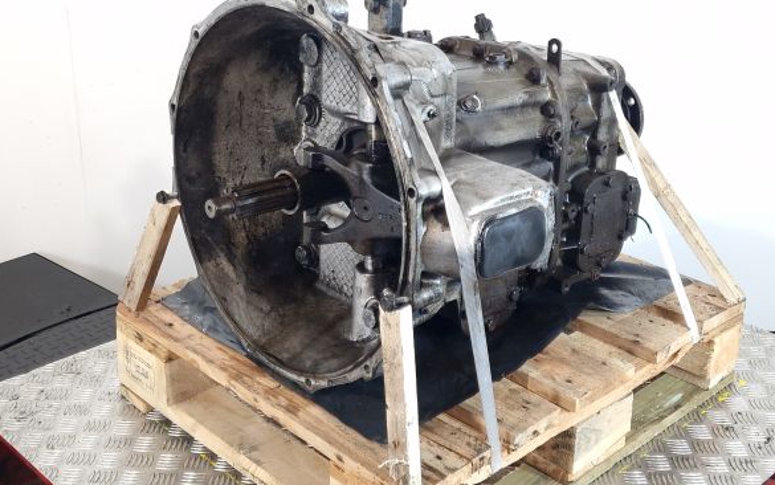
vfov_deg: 49.0
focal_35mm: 25
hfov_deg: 72.5
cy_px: 191
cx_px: 395
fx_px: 528
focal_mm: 6.4
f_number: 1.8
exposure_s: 1/50
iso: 100
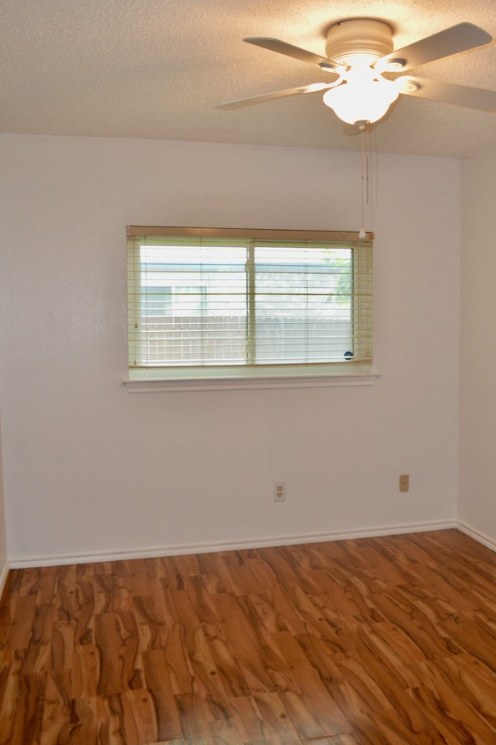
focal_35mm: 32
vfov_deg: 58.7
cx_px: 289
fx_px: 662
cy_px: 339
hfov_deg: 40.9
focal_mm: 18
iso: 400
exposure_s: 1/60
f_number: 4
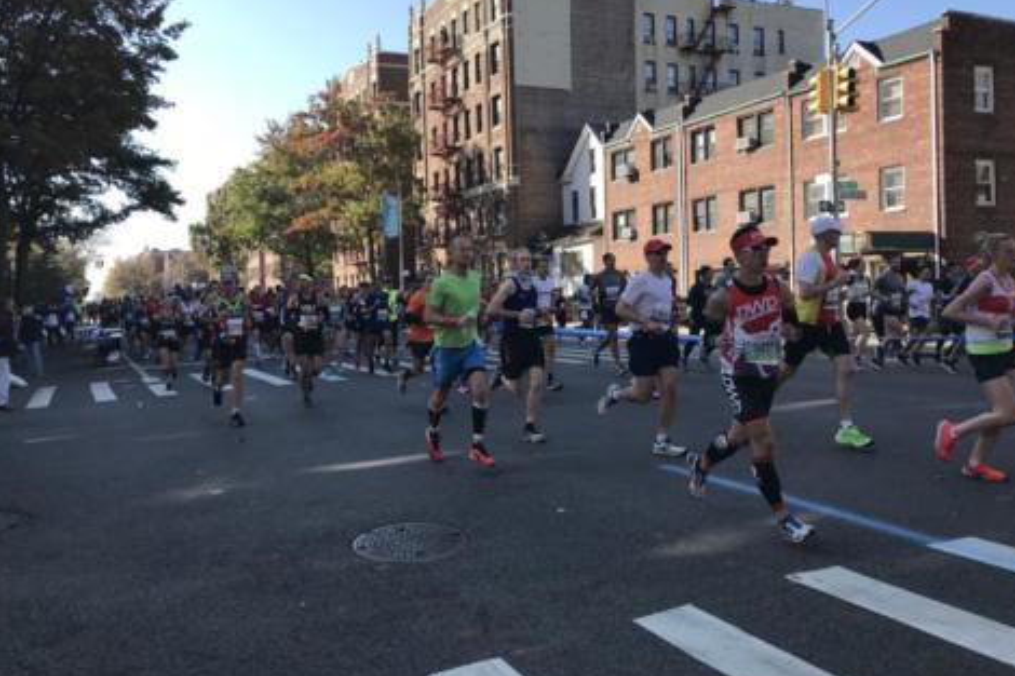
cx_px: 482
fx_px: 874
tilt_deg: +1.4
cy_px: 312
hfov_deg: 60.3
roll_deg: +1.9
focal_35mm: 31
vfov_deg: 42.3
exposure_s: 1/967
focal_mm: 3.99
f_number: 1.8
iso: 20
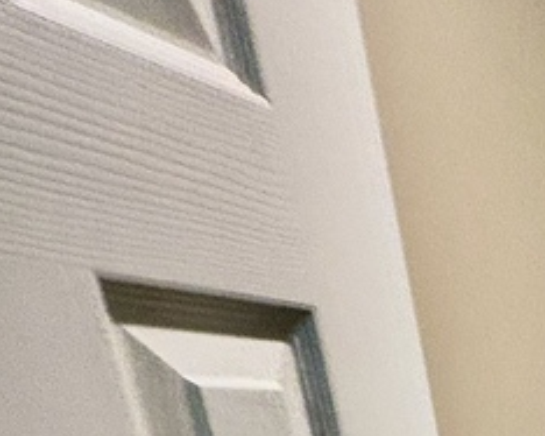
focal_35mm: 63
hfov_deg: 22.0
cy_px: 809
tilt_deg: -15.6
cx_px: 913
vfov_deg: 18.4
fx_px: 1016
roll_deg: +0.9
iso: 500
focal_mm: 2.22
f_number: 2.2
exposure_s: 1/60
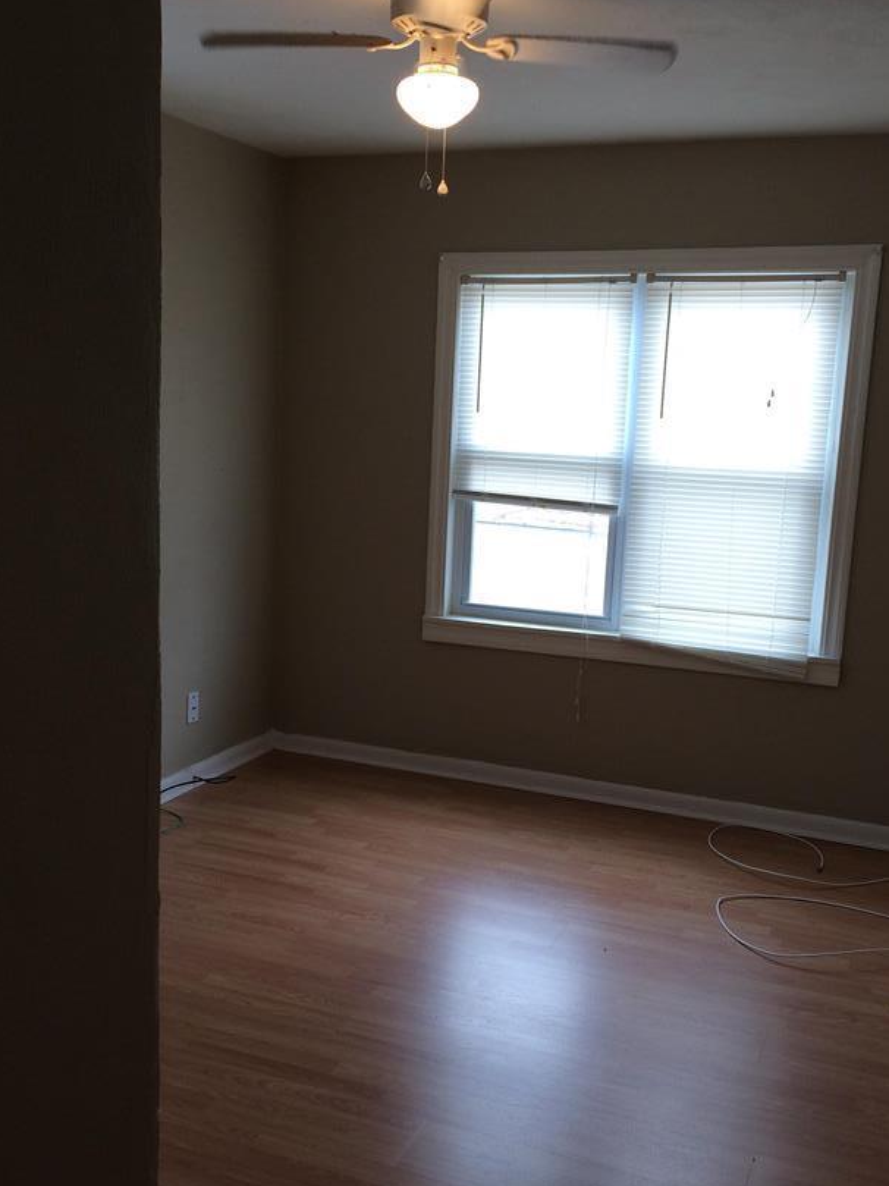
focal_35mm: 38
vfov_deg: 49.0
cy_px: 616
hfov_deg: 37.7
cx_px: 414
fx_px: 1301
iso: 50
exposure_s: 1/60
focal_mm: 4.12
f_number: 2.2
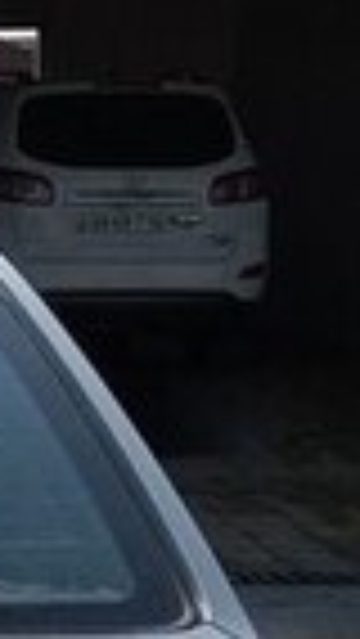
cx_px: -526
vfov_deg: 12.8
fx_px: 2661
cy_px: 1033
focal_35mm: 157
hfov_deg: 7.2
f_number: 2.2
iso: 50
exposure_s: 1/2066
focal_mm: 3.3
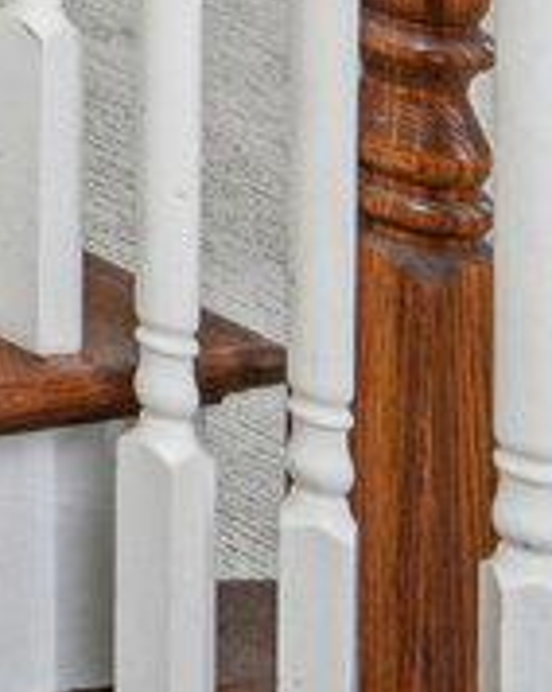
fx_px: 3539
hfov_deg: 5.4
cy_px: -1413
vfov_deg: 9.0
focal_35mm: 173
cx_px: -2616
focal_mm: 16
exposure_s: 1/20
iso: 400
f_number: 8
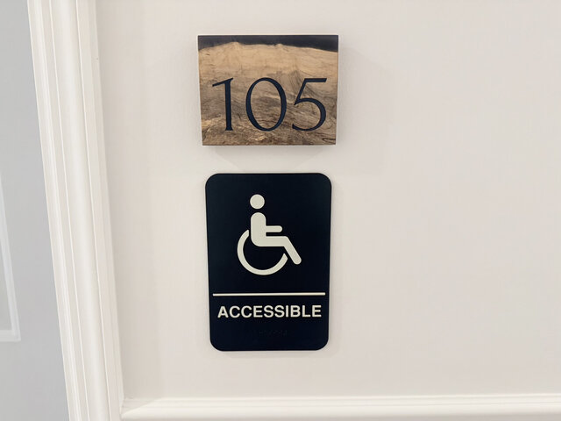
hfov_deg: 71.6
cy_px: 210
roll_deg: +0.1
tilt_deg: -10.9
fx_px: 389
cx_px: 280
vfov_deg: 56.8
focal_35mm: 24
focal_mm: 6.76
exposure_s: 1/60
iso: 250
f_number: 1.78
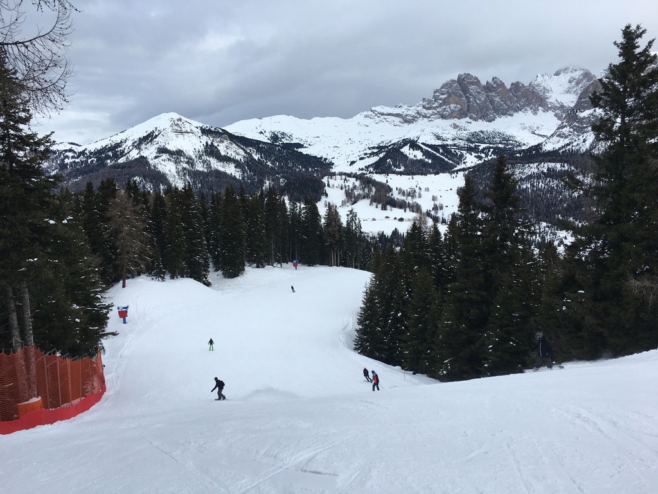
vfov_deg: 48.2
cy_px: 247
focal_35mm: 29
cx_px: 329
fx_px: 551
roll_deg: +2.2
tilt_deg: -6.9
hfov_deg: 61.7
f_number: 2.2
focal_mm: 4.15
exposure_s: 1/884
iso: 25
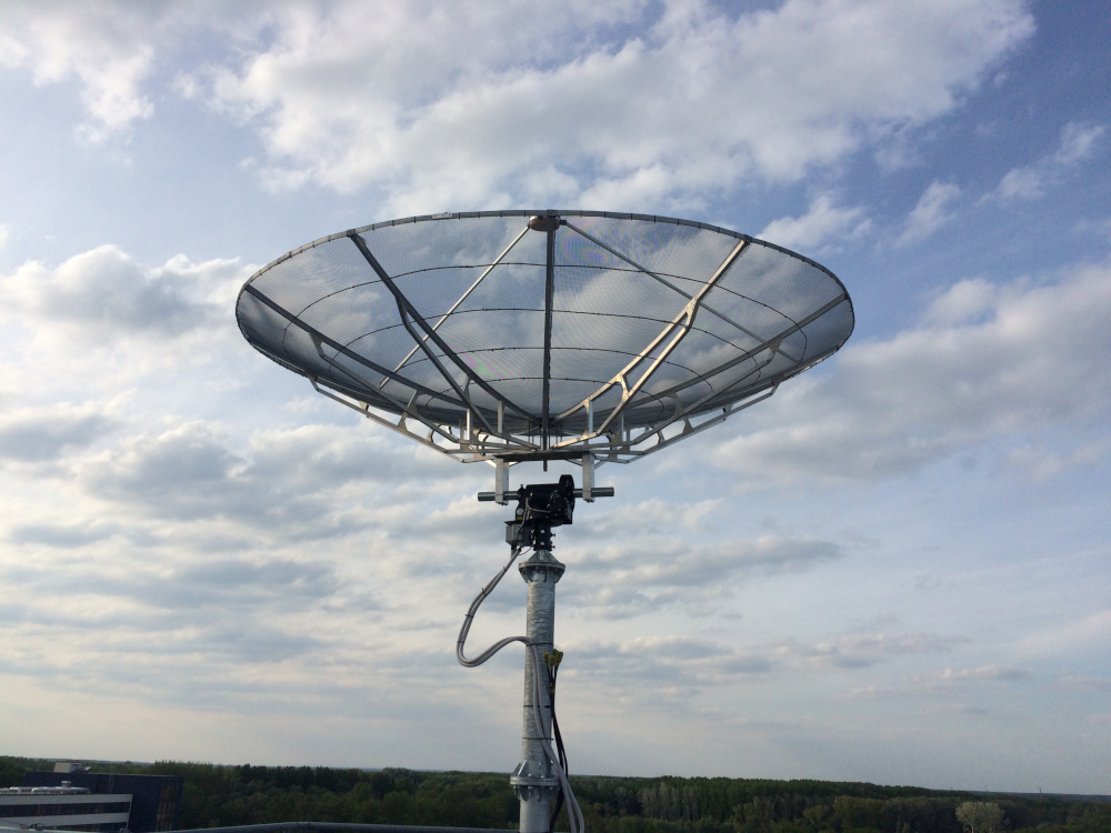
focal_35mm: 29
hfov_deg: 61.7
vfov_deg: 48.2
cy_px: 416
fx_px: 931
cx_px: 556
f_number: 2.2
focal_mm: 4.15
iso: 32
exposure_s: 1/3425
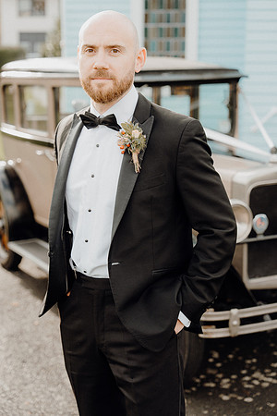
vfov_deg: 30.1
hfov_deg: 20.3
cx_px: 138
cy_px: 208
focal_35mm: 67
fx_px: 773
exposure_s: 1/500
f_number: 3.5
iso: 250
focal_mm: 67
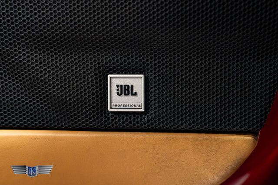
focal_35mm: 66
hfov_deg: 30.5
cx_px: 139
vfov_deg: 20.6
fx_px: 510
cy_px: 92
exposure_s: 1/25
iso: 1600
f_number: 4
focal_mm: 66
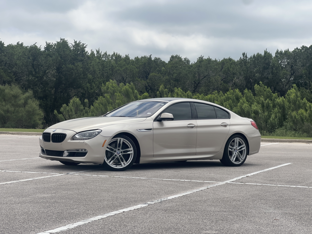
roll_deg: +0.5
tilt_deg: +0.8
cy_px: 117
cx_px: 156
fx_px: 694
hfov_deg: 25.3
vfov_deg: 19.1
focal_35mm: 77
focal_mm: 9
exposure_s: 1/1155
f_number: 2.8
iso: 32
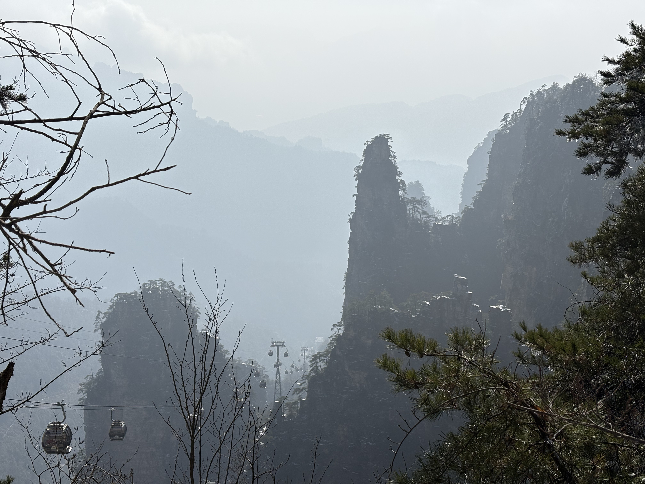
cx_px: 322
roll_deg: +0.2
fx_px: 969
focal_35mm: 52
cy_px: 242
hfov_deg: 36.8
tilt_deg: -13.1
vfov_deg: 28.0
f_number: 1.6
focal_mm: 5.96
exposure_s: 1/6369
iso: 25
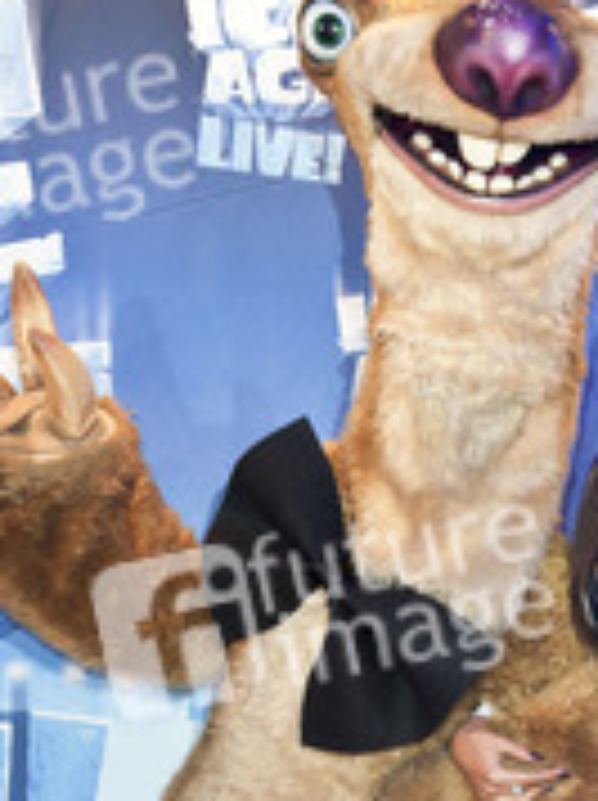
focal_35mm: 78
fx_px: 1801
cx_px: 456
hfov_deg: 18.7
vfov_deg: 23.8
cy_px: 837
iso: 1600
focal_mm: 36
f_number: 5.6
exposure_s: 1/200
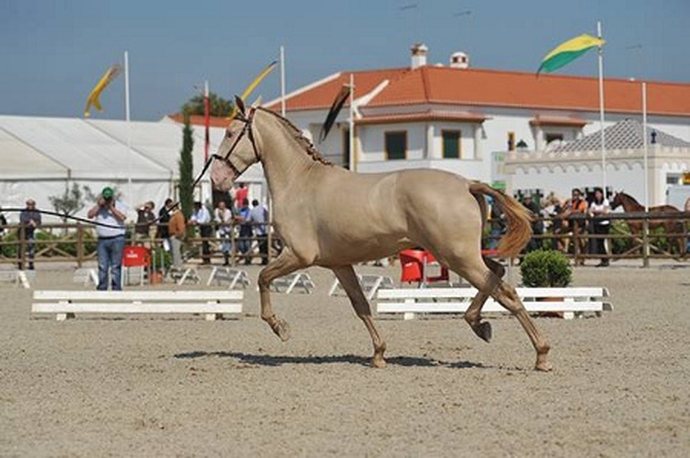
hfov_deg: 20.4
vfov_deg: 13.7
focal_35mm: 100
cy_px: 229
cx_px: 345
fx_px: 1915
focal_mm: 100
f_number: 4.5
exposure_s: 1/3200
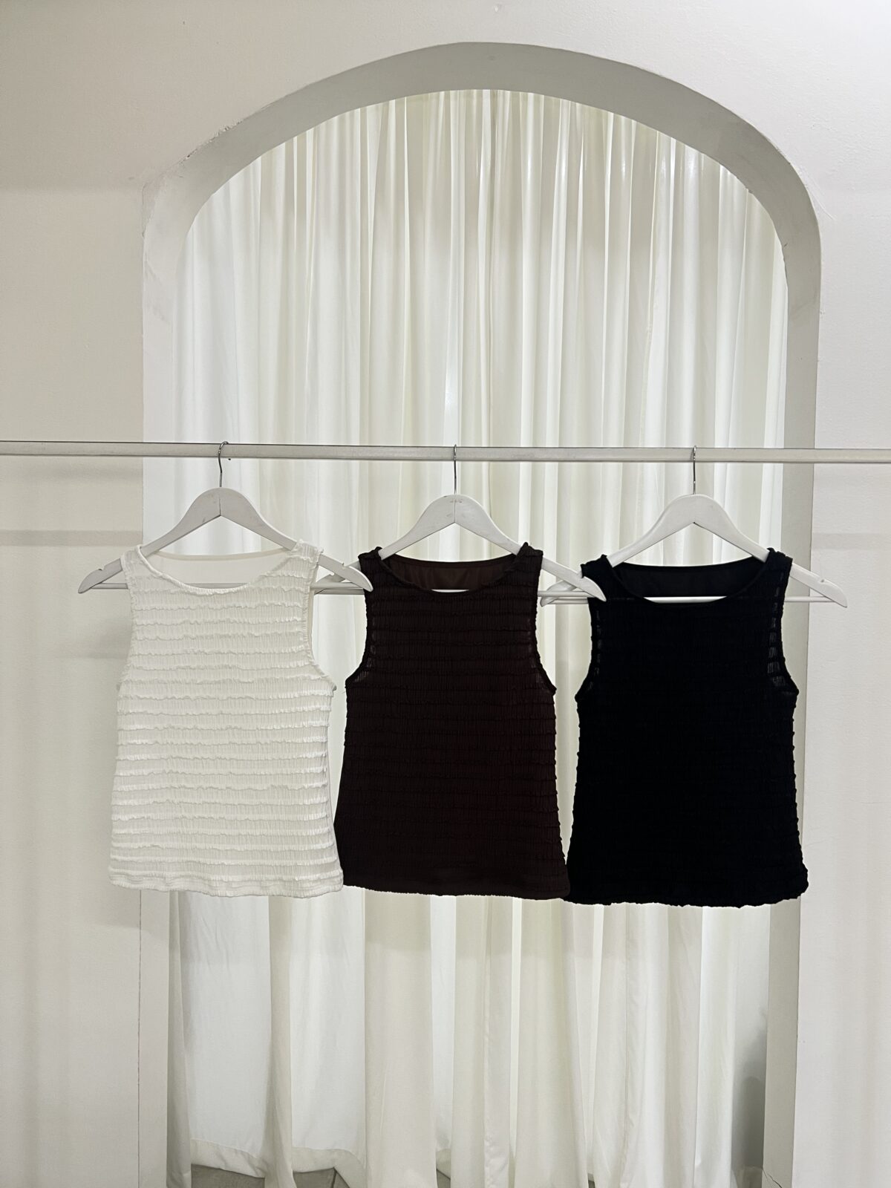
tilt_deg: -1.8
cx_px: 446
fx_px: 892
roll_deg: -0.3
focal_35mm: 26
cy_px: 594
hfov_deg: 53.1
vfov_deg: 67.3
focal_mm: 5.7
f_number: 1.5
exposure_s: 1/50
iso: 80
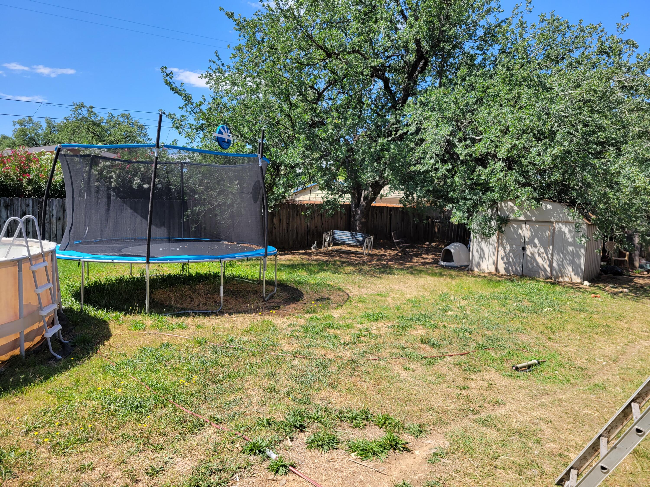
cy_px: 244
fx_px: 488
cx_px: 325
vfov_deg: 53.1
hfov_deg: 67.3
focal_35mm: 26
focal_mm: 5.4
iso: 40
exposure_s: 1/1279
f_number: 1.8
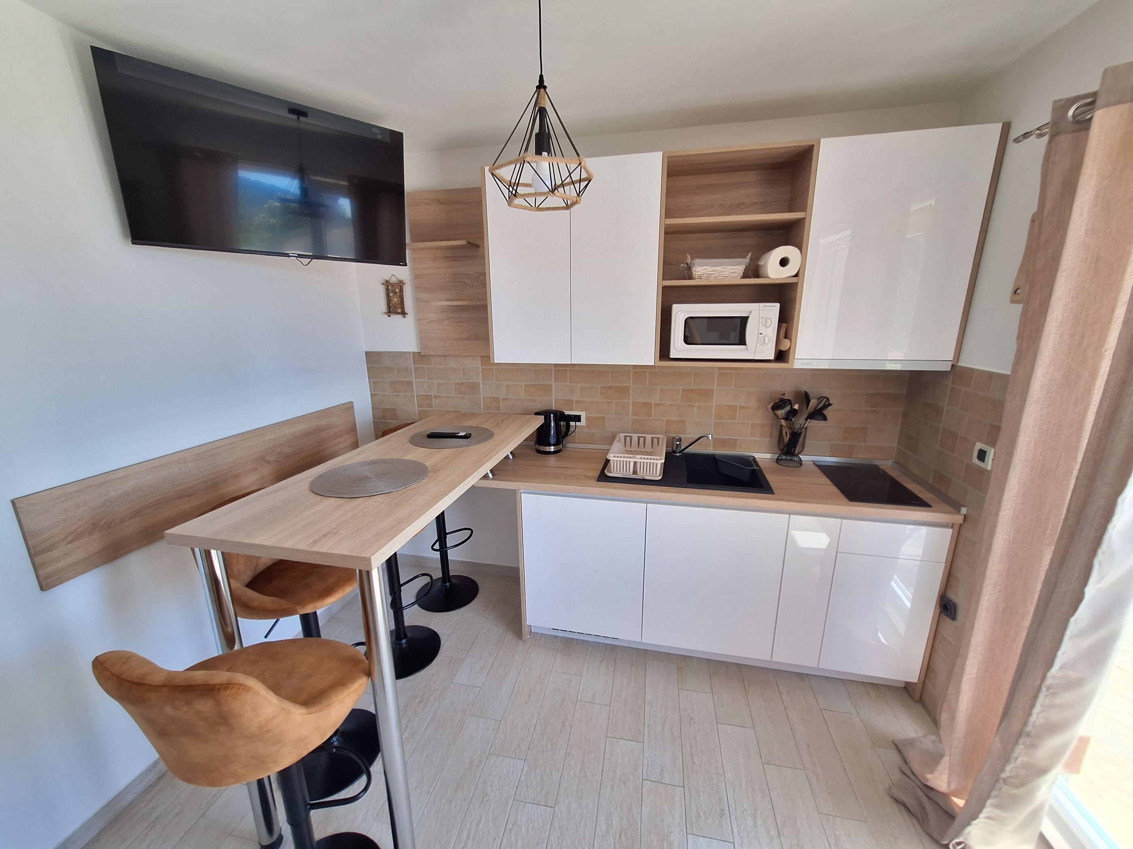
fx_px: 425
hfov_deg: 106.2
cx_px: 566
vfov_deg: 89.9
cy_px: 424
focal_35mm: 13
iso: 50
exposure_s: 1/100
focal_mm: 1.74
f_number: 2.2
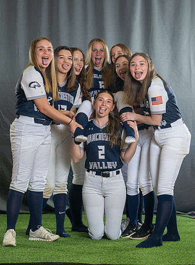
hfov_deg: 13.2
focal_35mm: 110
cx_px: 128
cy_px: 129
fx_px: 839
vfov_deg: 17.9
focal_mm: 74
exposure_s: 1/200
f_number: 2.8
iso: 200
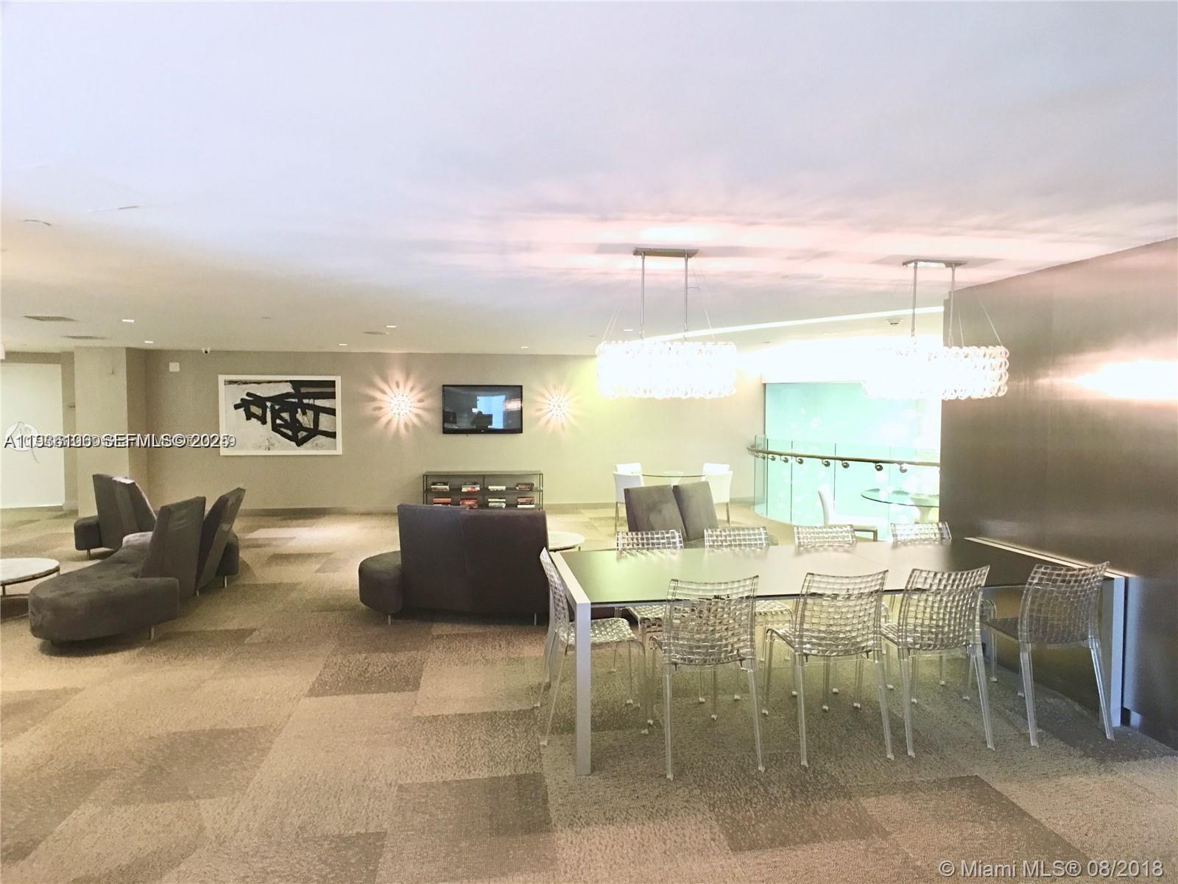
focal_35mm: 29
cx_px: 589
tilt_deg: -2.1
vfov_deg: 48.2
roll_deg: -0.3
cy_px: 442
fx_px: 987
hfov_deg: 61.7
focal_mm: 4.15
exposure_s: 1/10
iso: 100
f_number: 2.2
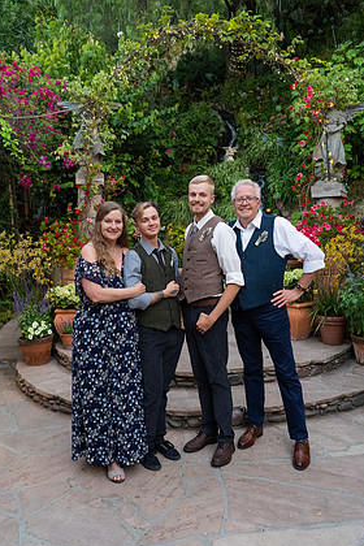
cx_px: 183
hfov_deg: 43.6
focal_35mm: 30
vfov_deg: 61.9
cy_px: 291
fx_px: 455
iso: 500
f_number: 3.2
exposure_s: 1/250
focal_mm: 28
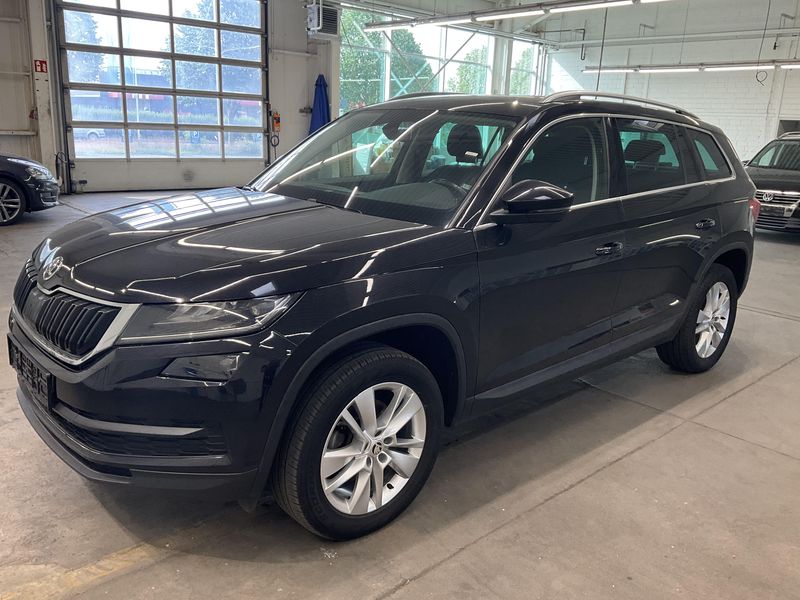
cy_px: 300
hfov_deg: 61.7
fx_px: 670
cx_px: 400
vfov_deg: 48.2
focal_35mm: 29
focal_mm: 3
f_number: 1.8
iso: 50
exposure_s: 1/100
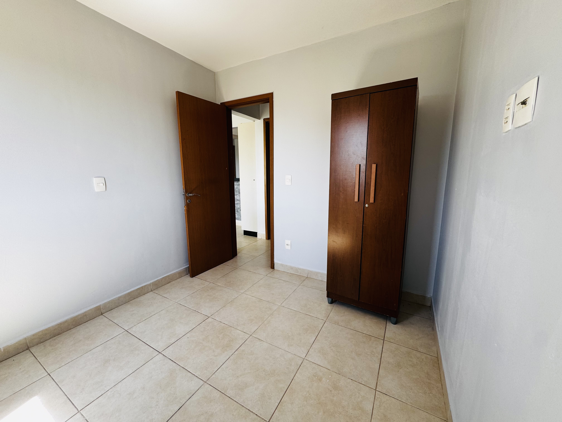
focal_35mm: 14
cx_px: 281
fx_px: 227
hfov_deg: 102.1
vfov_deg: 85.7
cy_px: 211
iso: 50
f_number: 2.2
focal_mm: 2.22
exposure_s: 1/99
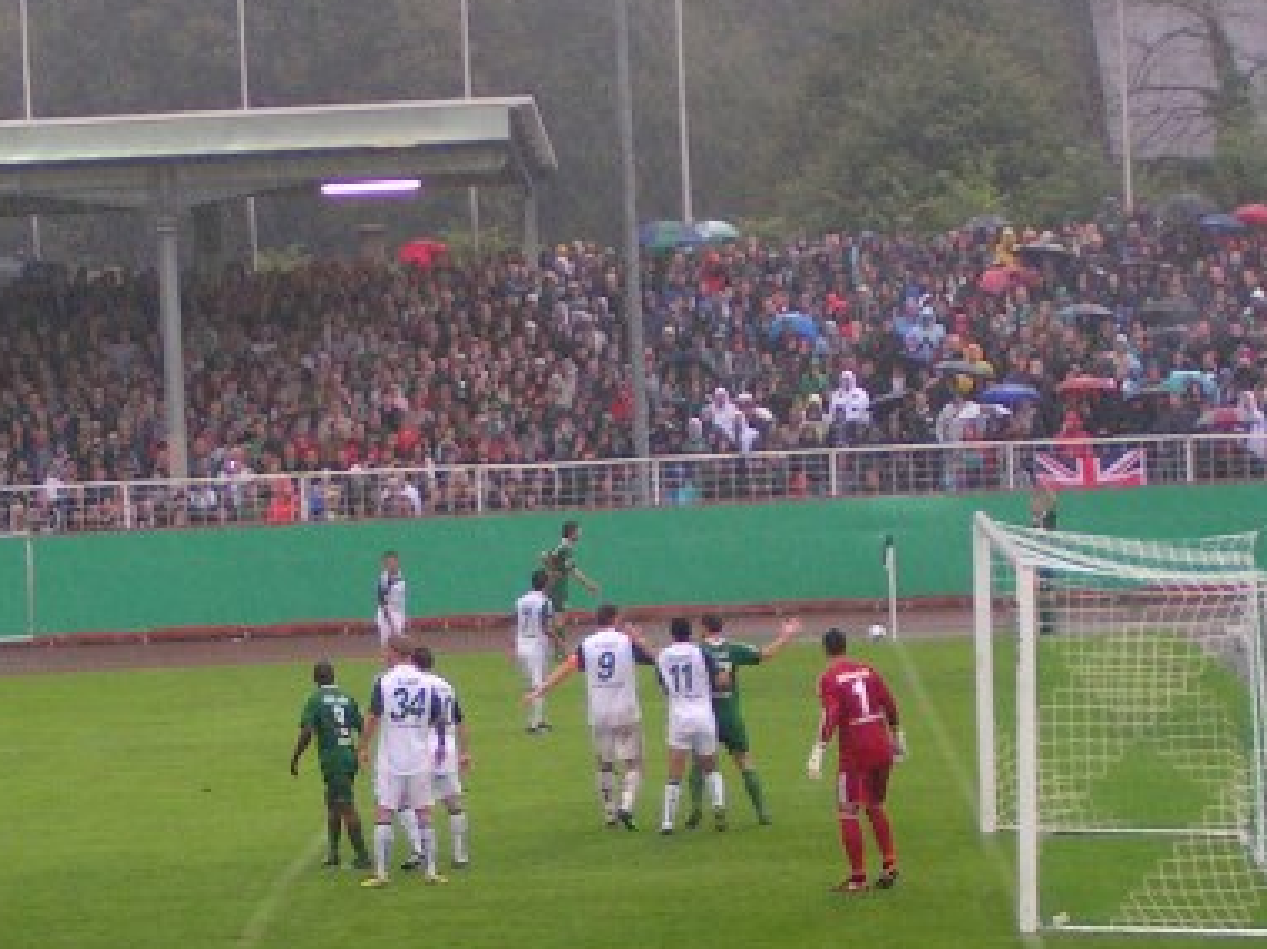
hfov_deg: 11.4
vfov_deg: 8.6
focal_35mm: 173
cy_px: 498
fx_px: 6330
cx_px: 291
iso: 100
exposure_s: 1/125
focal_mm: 12.6
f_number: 3.2
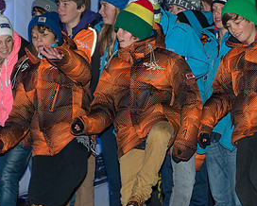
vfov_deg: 9.7
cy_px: 143
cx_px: 139
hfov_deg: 12.0
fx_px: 1218
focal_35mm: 160
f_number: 7.1
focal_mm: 80
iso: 1000
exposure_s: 1/60
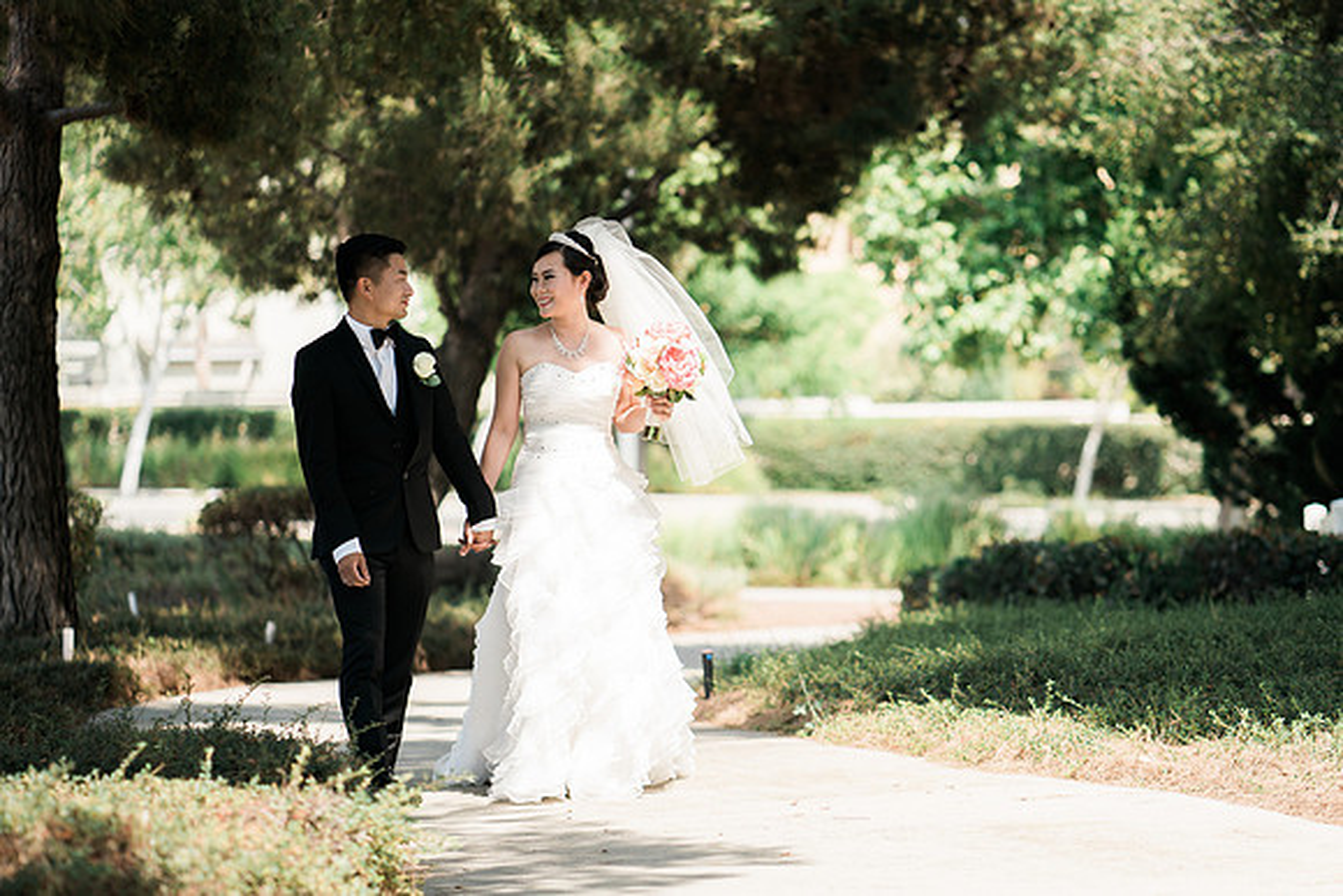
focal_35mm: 106
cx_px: 766
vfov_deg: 12.9
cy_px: 456
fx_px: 3971
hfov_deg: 19.2
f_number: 1.8
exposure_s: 1/3200
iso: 200
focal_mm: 85
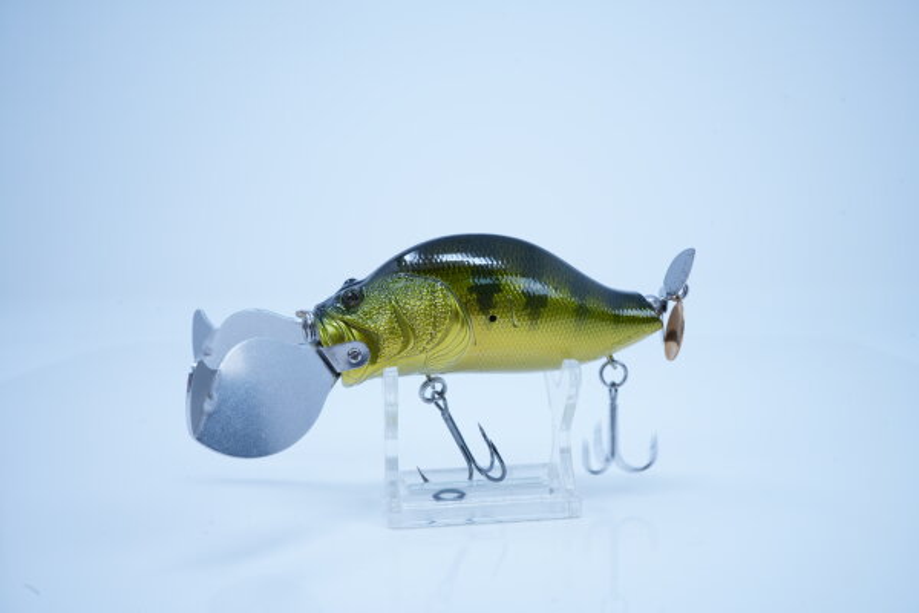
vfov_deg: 40.0
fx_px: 842
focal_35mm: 33
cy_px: 306
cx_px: 460
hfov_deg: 57.2
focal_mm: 33
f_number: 13
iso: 100
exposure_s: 1/8
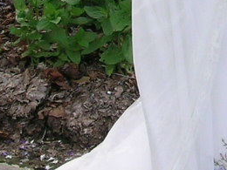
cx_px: 269
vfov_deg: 6.7
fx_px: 1410
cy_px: -145
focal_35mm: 215
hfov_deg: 9.1
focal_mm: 7.2
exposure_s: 1/126
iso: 50
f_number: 4.8
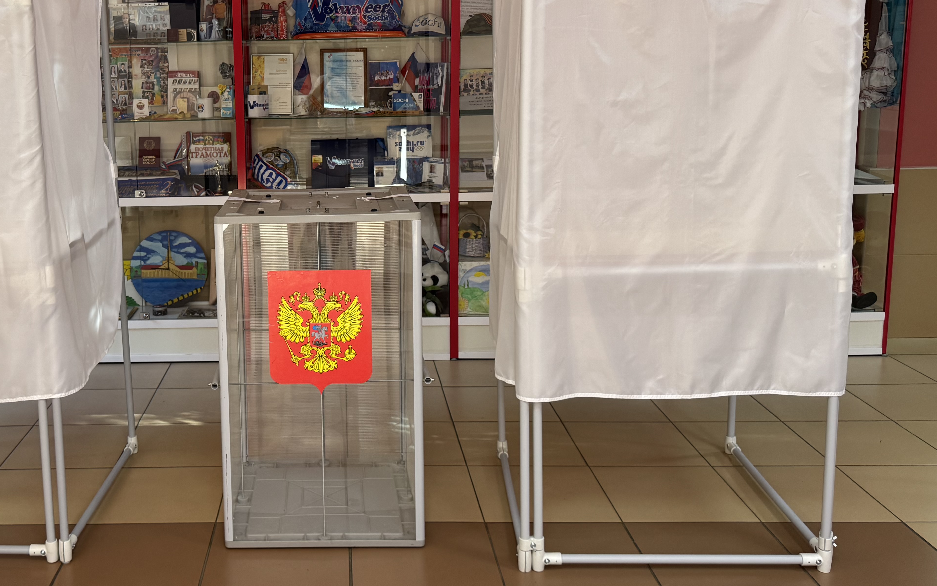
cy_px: 214
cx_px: 295
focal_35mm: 38
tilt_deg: -8.9
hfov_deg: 50.4
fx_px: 970
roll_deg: +1.8
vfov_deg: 33.4
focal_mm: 6.76
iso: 200
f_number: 1.78
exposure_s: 1/112
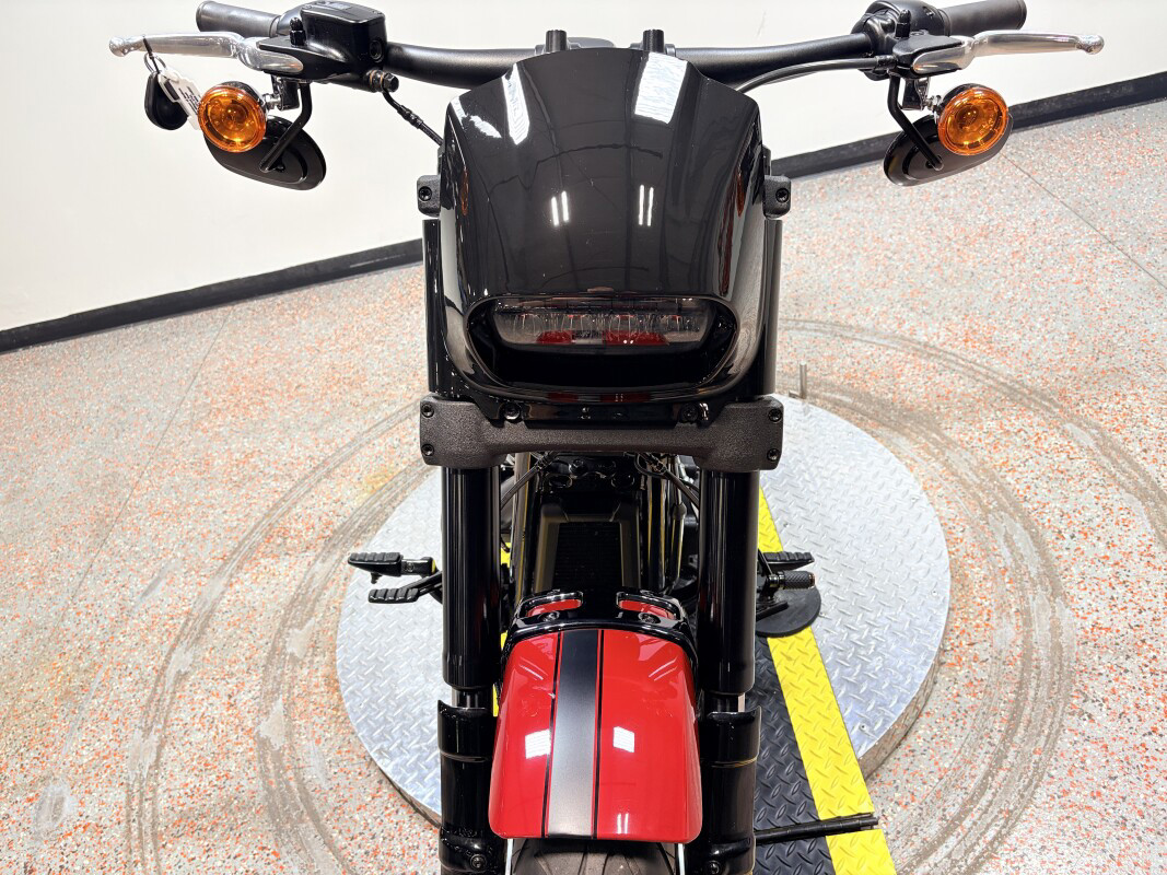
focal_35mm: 26
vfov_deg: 53.1
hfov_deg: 67.3
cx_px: 584
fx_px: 876
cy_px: 438
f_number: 1.6
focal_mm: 5.96
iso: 64
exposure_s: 1/120
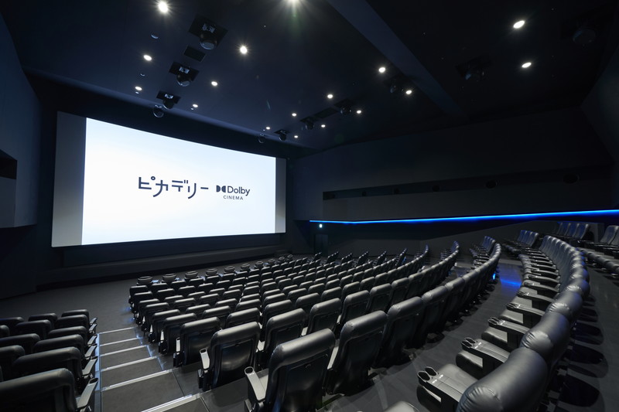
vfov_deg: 85.4
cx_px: 310
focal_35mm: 13
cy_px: 206
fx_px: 223
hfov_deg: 108.3
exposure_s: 1
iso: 800
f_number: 8
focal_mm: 13
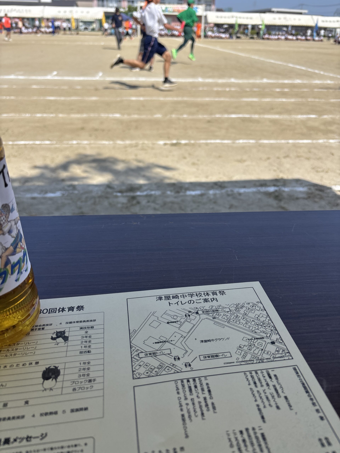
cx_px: 170
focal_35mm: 26
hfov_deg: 53.1
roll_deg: -2.7
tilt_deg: -29.2
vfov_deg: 67.3
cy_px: 226
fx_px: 340
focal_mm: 5.96
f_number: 1.6
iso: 50
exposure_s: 1/3205
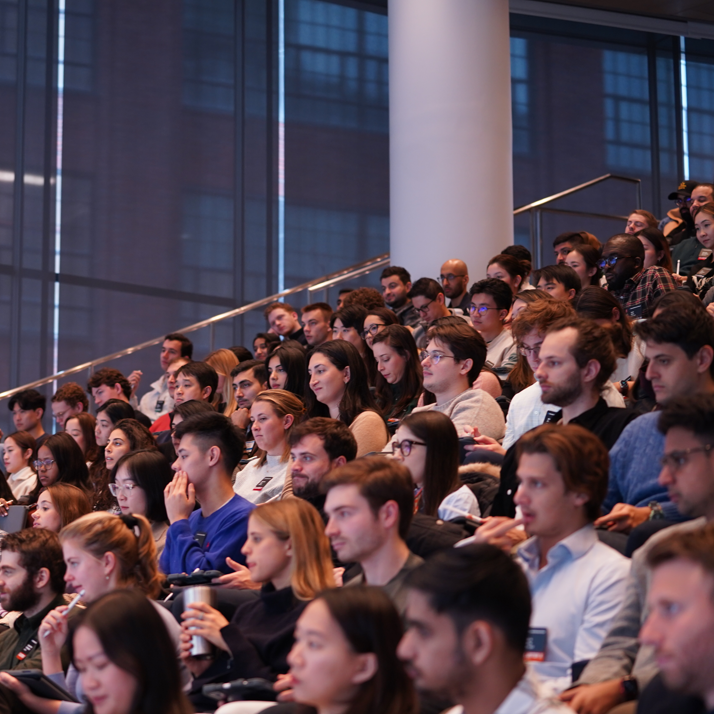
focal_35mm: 105
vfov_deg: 16.6
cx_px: 84
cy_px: 420
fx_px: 2450
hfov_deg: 16.4
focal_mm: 70
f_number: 2.8
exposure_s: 1/50
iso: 800
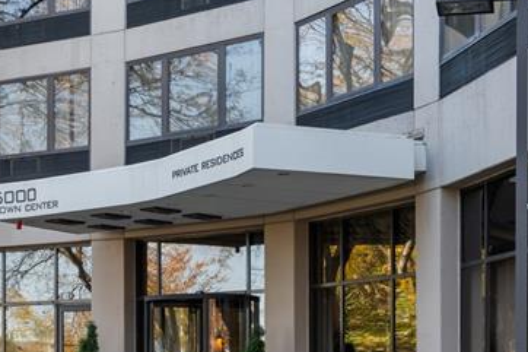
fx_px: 1451
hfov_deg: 20.6
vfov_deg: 13.5
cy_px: 381
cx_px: 210
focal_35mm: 99
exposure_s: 1/4
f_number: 8
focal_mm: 35
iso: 100
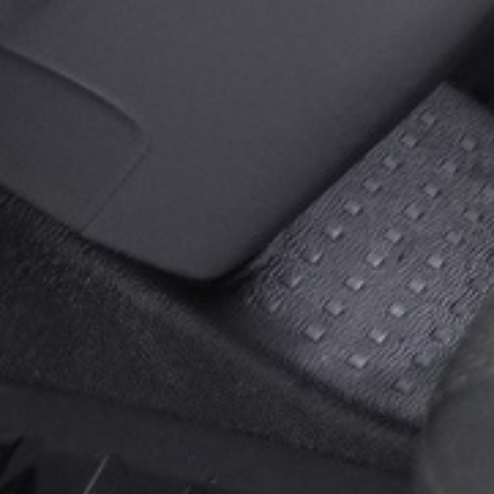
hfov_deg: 9.3
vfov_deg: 9.6
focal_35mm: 183
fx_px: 2955
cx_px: 759
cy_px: 243
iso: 800
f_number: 1.8
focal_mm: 9.4
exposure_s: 1/13
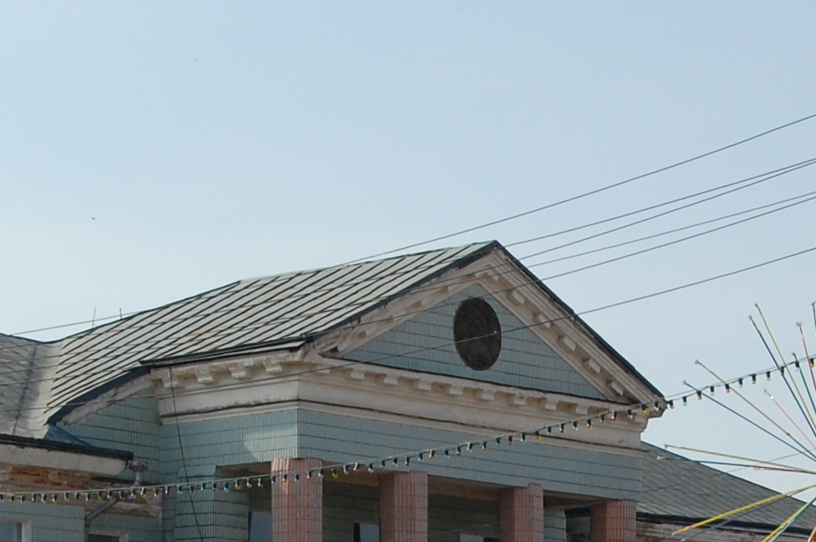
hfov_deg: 12.4
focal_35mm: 166
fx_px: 3759
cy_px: 644
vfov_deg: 8.2
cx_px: 556
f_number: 11
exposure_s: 1/500
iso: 400
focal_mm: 34
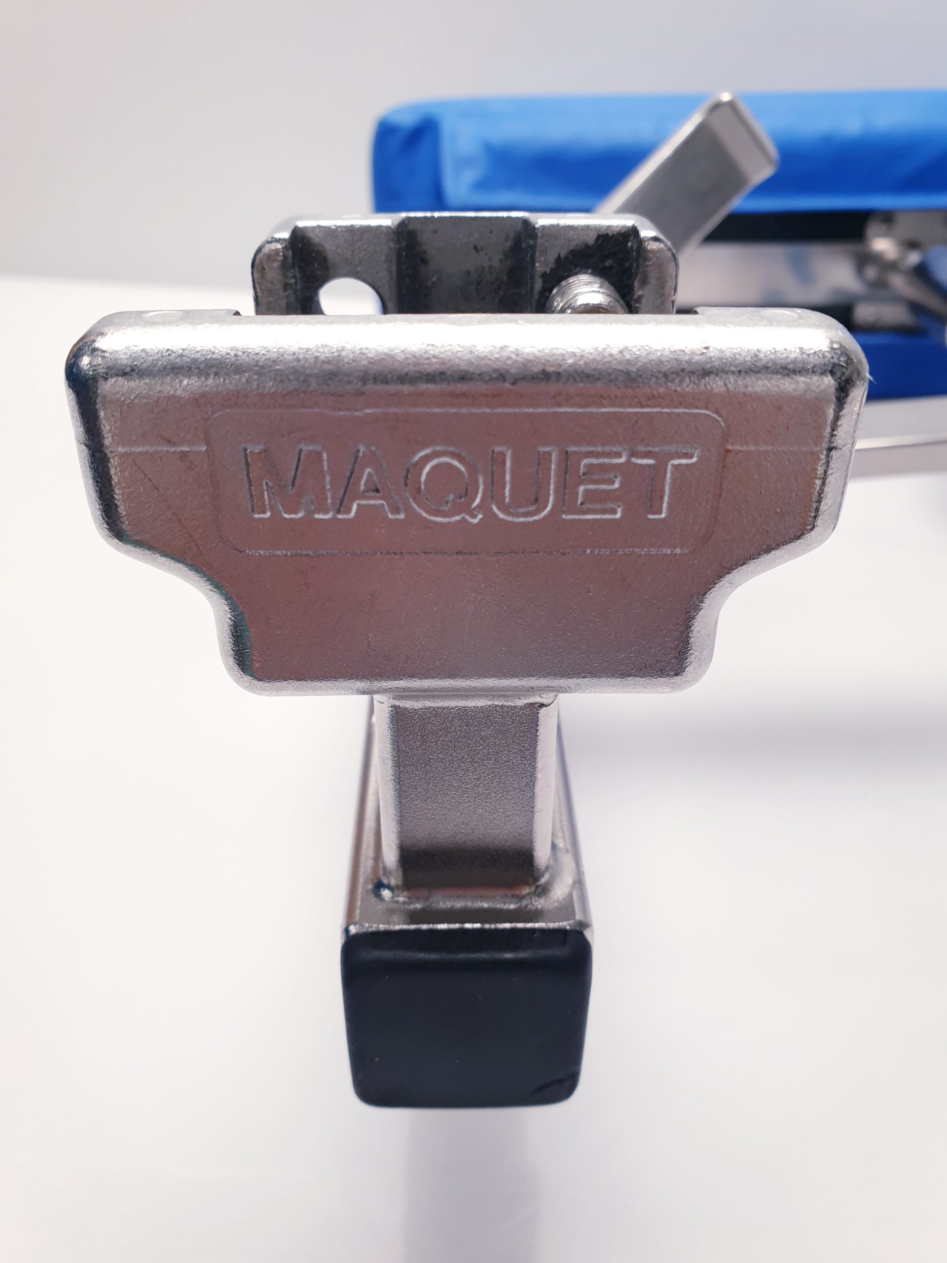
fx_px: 948
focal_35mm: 26
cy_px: 632
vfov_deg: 67.3
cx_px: 474
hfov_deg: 53.1
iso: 100
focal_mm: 4.3
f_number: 2.4
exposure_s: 1/100
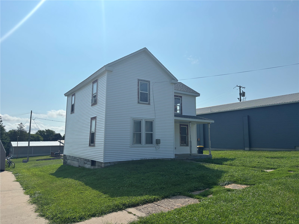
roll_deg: +0.5
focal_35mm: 26
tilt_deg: +11.2
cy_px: 112
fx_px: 225
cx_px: 150
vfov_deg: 53.1
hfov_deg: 67.3
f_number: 1.6
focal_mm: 5.96
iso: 50
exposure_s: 1/10989
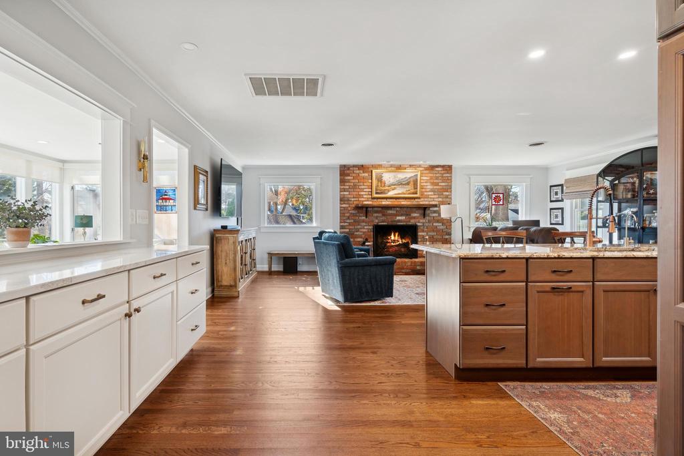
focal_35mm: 16
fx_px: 304
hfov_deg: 96.7
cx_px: 342
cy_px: 228
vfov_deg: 73.8
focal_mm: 16
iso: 200
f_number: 10
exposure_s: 1/8
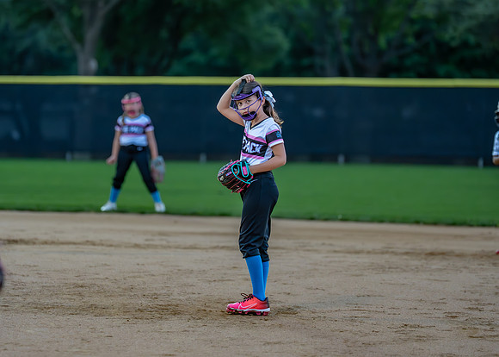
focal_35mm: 227
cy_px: 173
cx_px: 225
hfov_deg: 8.9
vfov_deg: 6.3
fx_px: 3222
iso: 2000
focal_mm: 167
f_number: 2.8
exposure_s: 1/1000
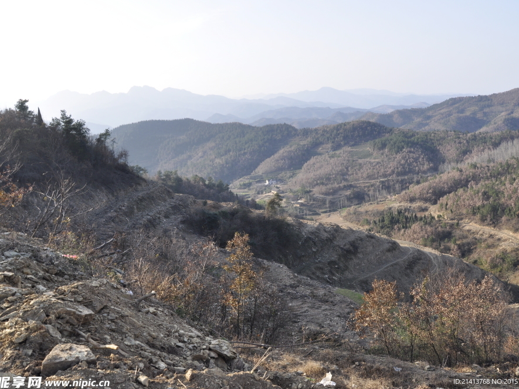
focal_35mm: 30
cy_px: 194
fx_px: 450
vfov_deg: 46.8
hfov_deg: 59.8
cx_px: 286
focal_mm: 18
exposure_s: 1/200
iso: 200
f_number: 9
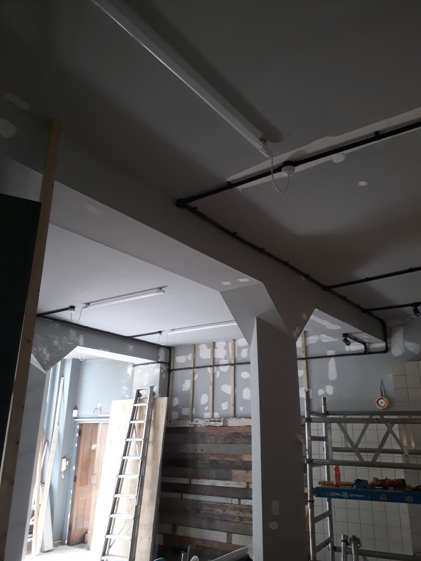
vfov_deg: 65.3
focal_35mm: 27
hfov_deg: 51.4
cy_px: 280
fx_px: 438
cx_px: 210
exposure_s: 1/33
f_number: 1.9
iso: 64
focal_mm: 3.6
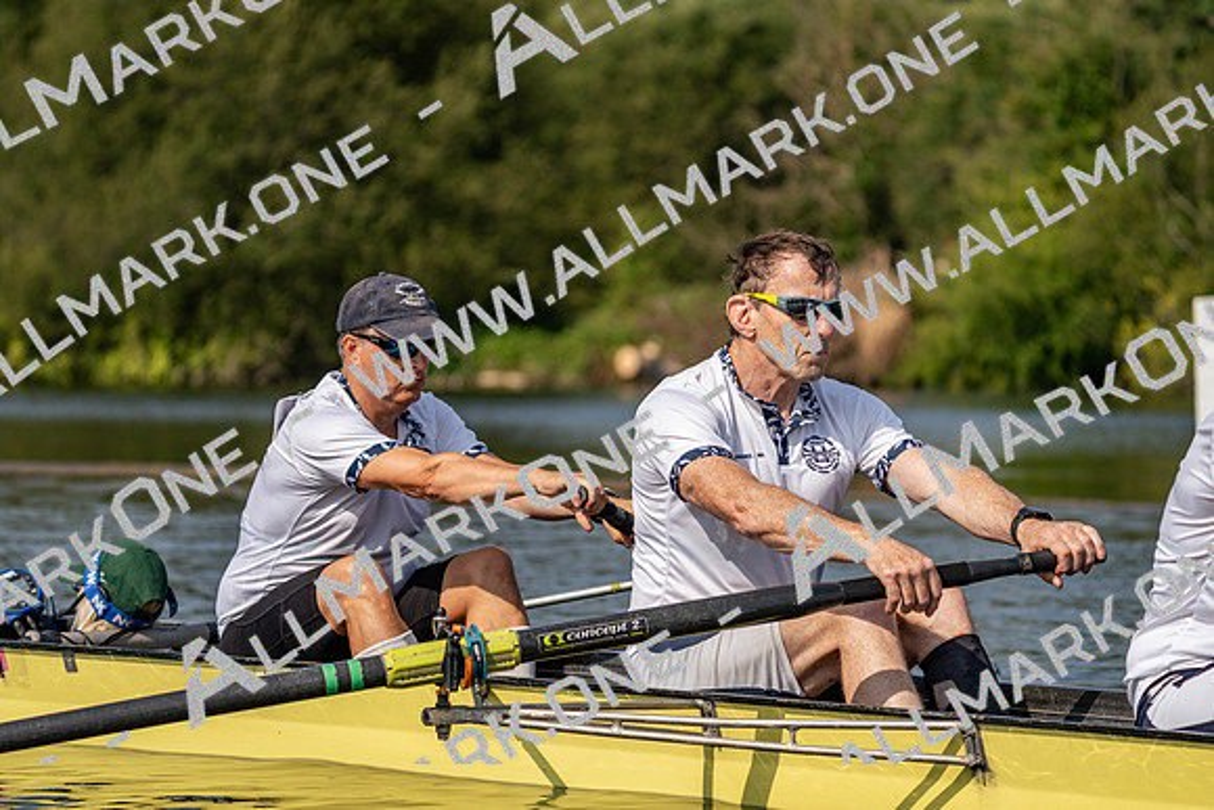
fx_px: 6746
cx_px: 607
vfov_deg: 6.9
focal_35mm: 200
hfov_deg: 10.3
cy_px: 405
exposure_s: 1/1600
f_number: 5.6
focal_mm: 200
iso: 125
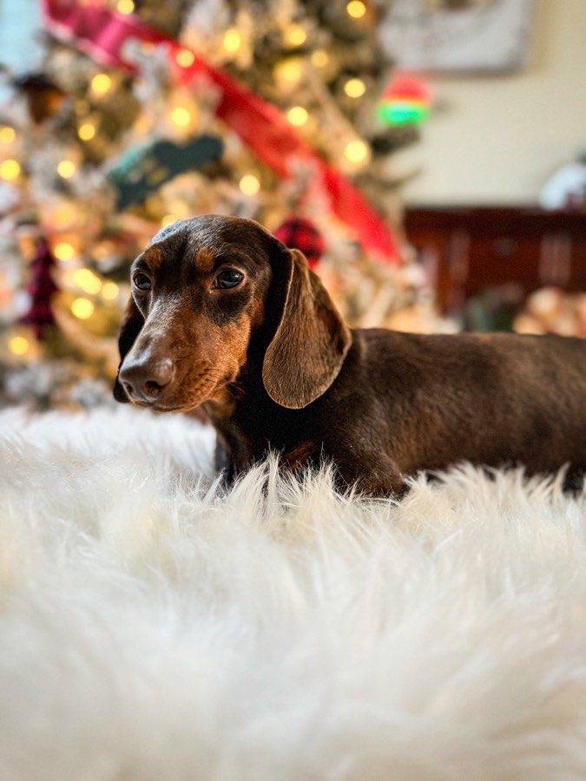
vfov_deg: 71.6
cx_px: 293
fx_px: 542
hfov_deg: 56.8
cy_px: 390
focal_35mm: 24
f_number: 1.8
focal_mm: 6.86
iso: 640
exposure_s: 1/40
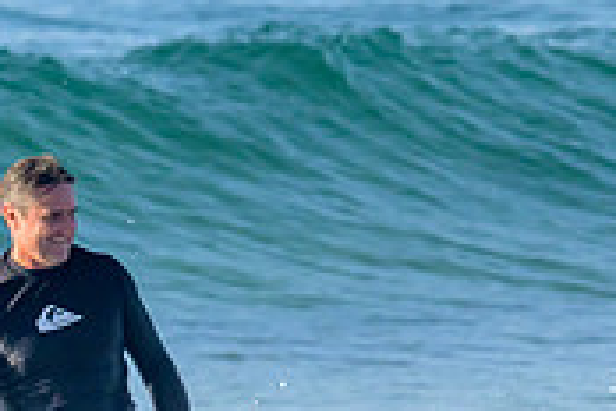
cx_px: -369
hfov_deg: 1.0
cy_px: 454
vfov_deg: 0.7
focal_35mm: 2105
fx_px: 36016
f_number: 10
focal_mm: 490
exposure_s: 1/2000
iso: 1100
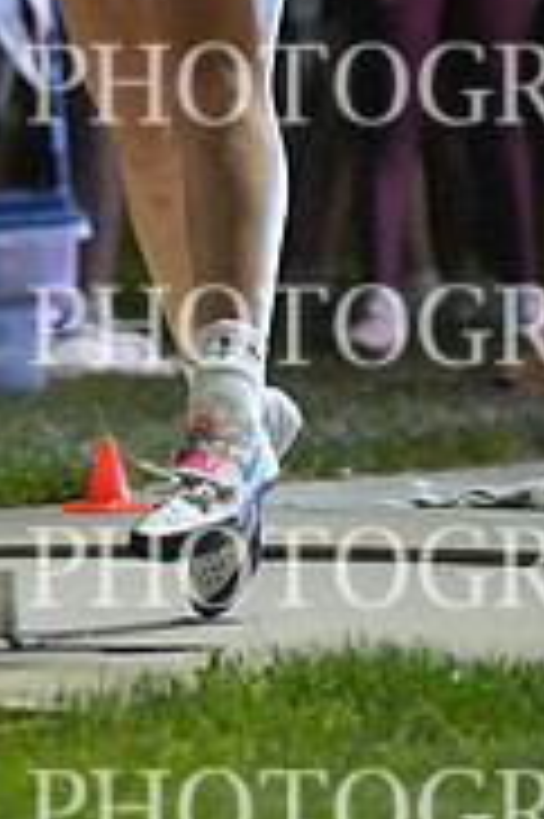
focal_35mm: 421
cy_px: -279
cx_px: -2
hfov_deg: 3.3
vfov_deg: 4.9
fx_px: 9560
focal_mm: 132
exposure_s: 1/1250
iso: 16000
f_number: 2.8
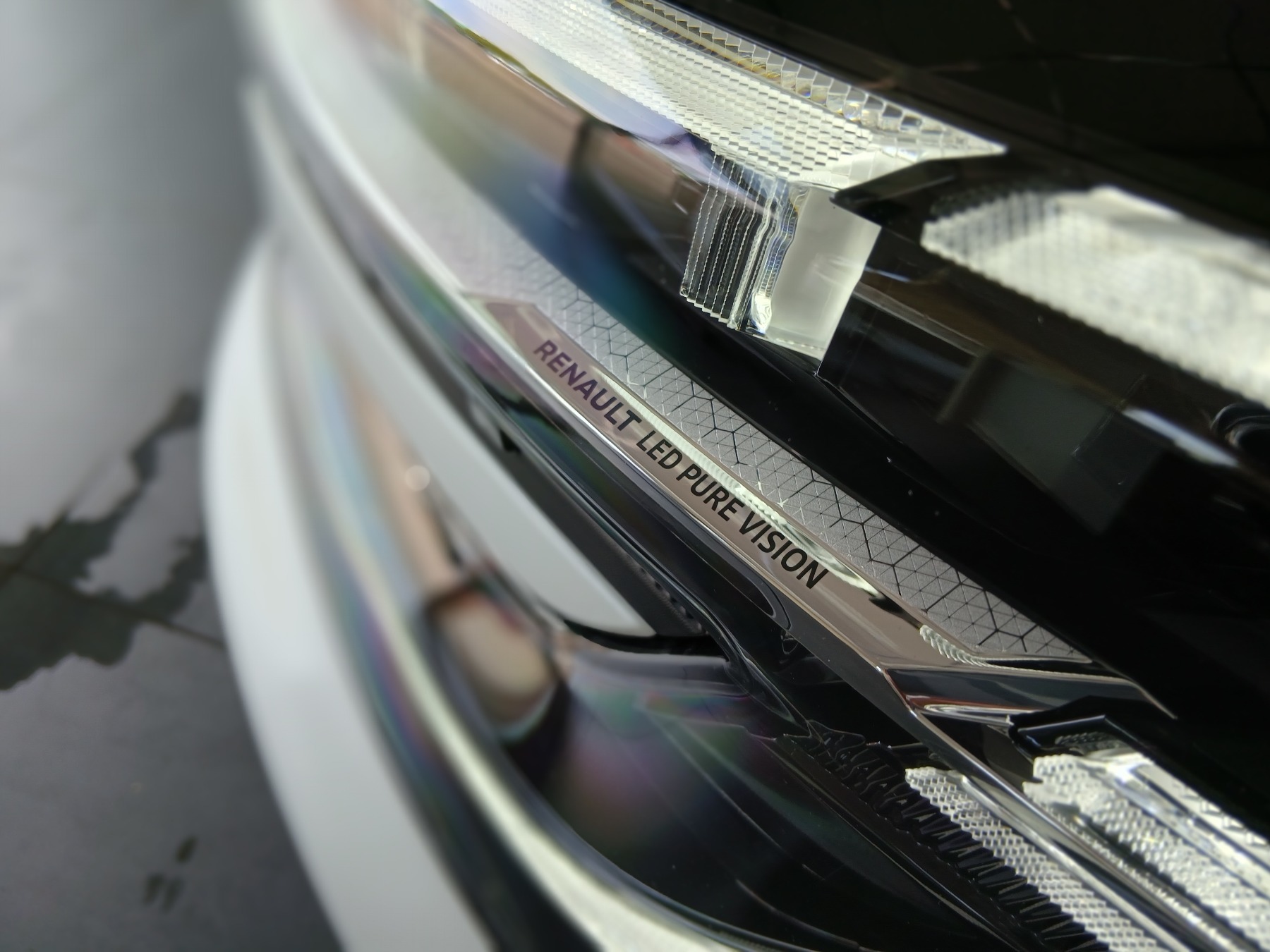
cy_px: 476
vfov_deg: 53.1
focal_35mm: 26
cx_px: 635
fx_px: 954
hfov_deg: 67.3
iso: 25
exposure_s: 1/50
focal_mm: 3.98
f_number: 1.8
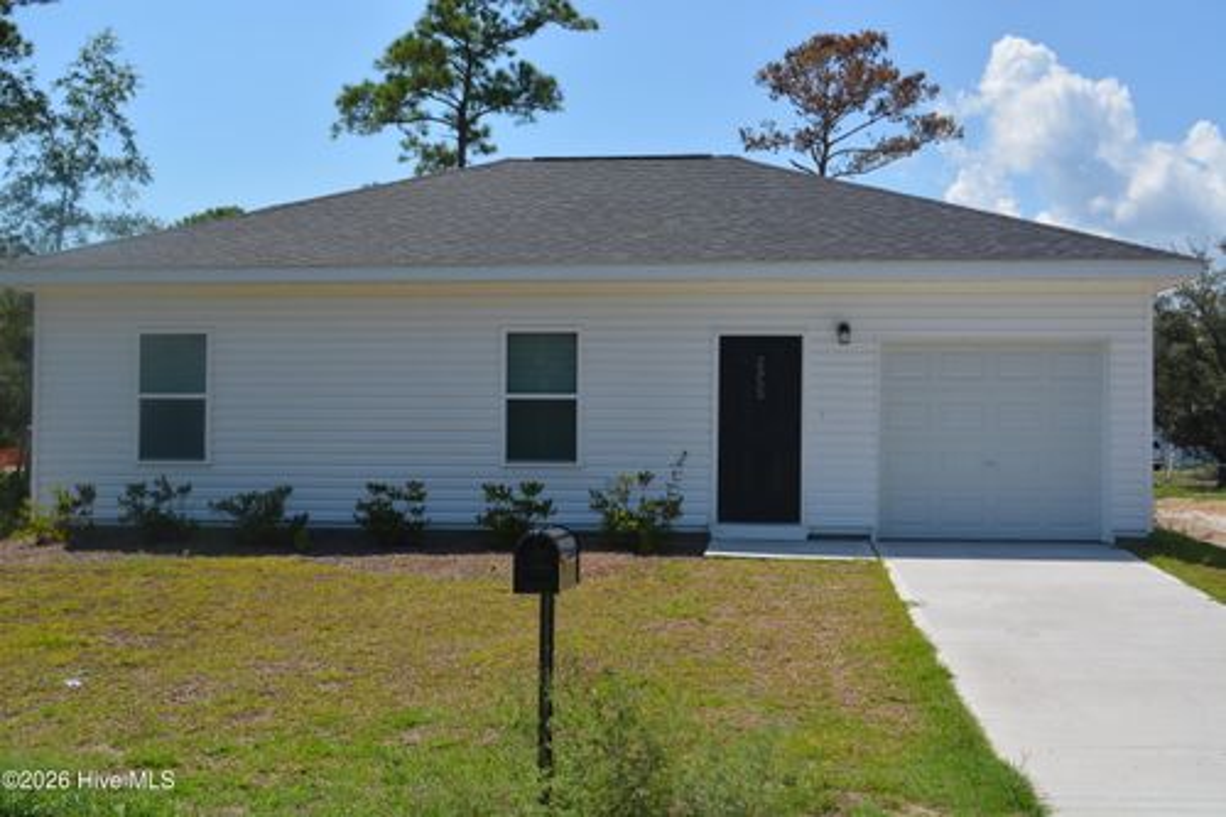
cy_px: 408
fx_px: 1481
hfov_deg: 45.0
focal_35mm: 44
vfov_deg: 30.8
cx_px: 613
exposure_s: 1/250
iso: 100
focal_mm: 29
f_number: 8
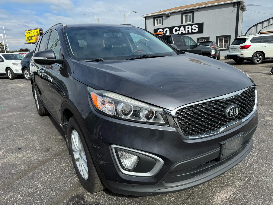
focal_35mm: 24
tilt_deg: -14.4
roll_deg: +4.2
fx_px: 189
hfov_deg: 71.6
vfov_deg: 56.8
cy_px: 102
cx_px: 136
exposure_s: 1/3096
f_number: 1.78
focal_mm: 6.76
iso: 80
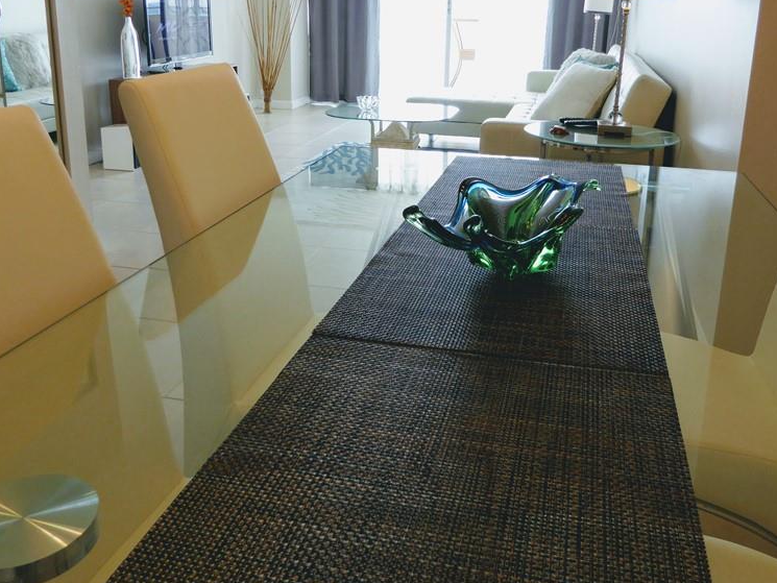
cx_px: 397
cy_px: 208
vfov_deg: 42.5
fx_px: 741
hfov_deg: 55.3
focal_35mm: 33
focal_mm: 4.3
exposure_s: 1/60
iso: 125
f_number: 3.3
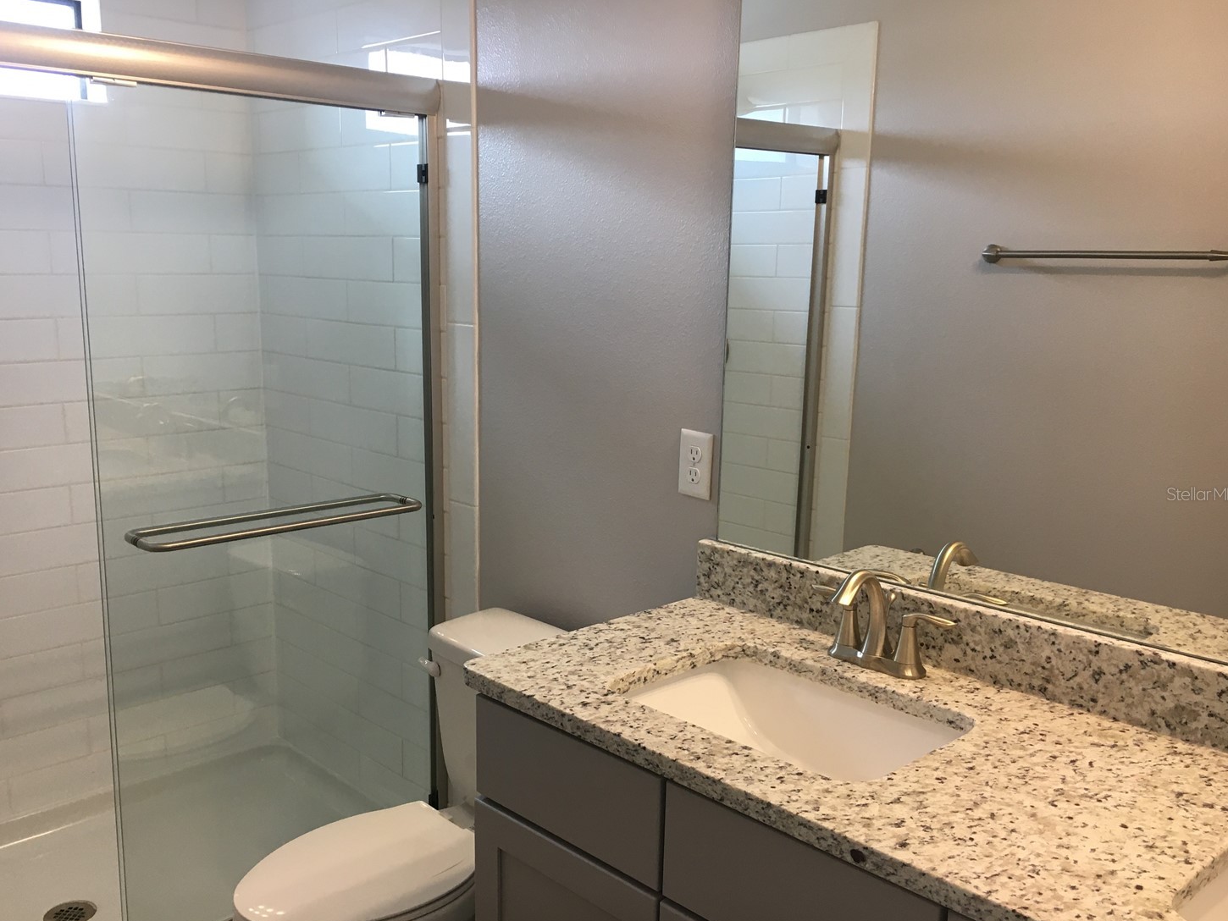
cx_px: 569
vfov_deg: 44.1
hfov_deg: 56.7
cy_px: 494
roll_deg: -1.3
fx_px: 1135
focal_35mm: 32
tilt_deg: -12.1
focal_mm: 4.15
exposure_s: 1/33
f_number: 2.2
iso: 40
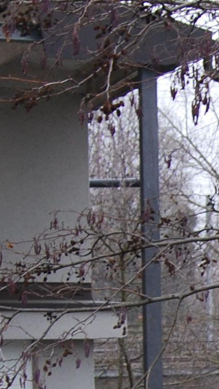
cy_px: 495
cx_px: 510
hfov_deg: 7.6
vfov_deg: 13.9
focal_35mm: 150
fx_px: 1546
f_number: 5
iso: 200
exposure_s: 1/100
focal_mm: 19
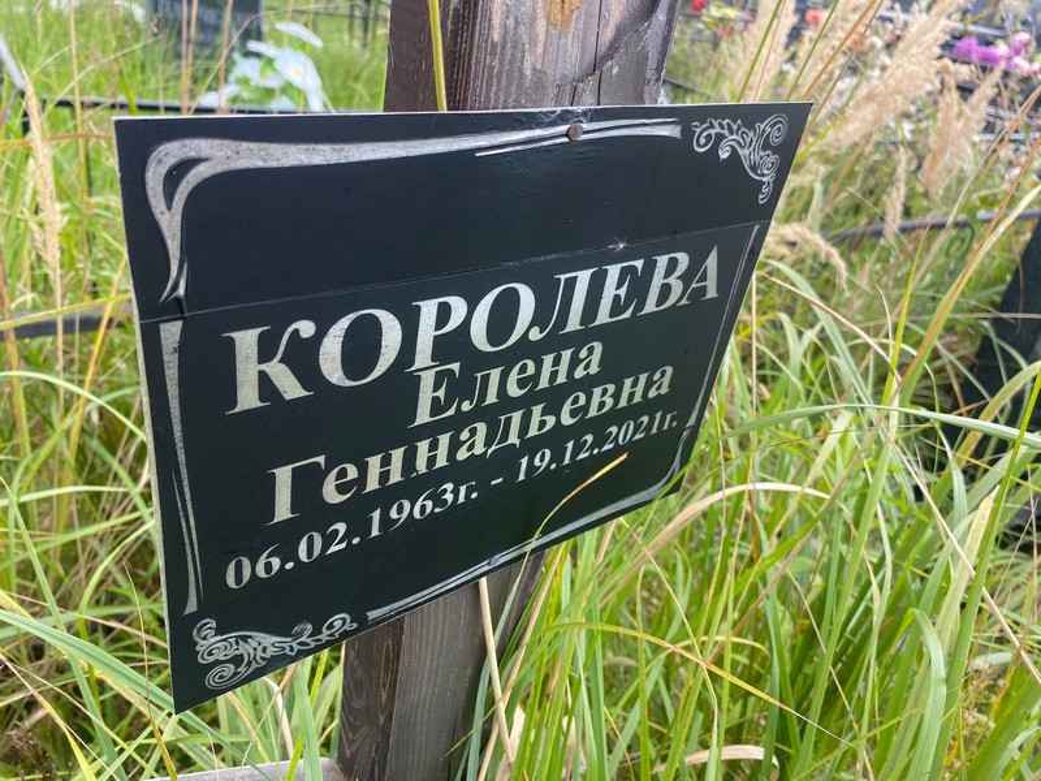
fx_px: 782
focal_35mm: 26
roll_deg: -10.6
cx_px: 520
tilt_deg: -31.1
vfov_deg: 53.1
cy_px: 390
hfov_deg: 67.3
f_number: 1.8
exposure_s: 1/308
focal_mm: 4.25
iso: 32
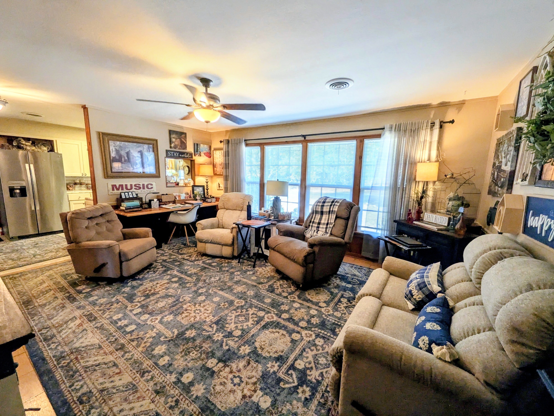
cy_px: 208
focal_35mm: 14
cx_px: 277
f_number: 2.2
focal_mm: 1.85
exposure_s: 1/120
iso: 114
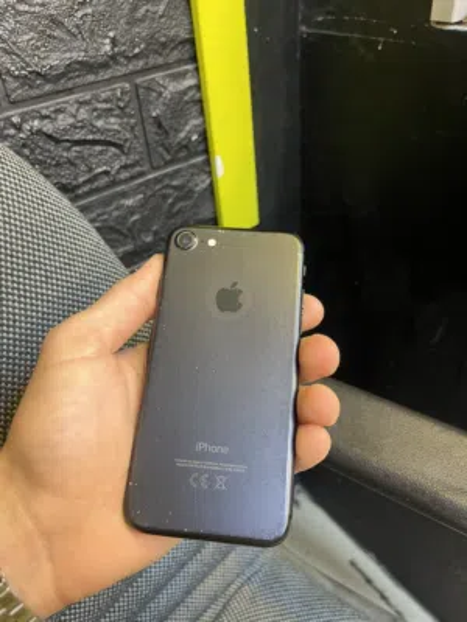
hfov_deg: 53.1
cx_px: 234
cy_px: 311
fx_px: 468
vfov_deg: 67.3
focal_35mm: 26
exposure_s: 1/50
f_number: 1.6
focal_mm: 5.1
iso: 125
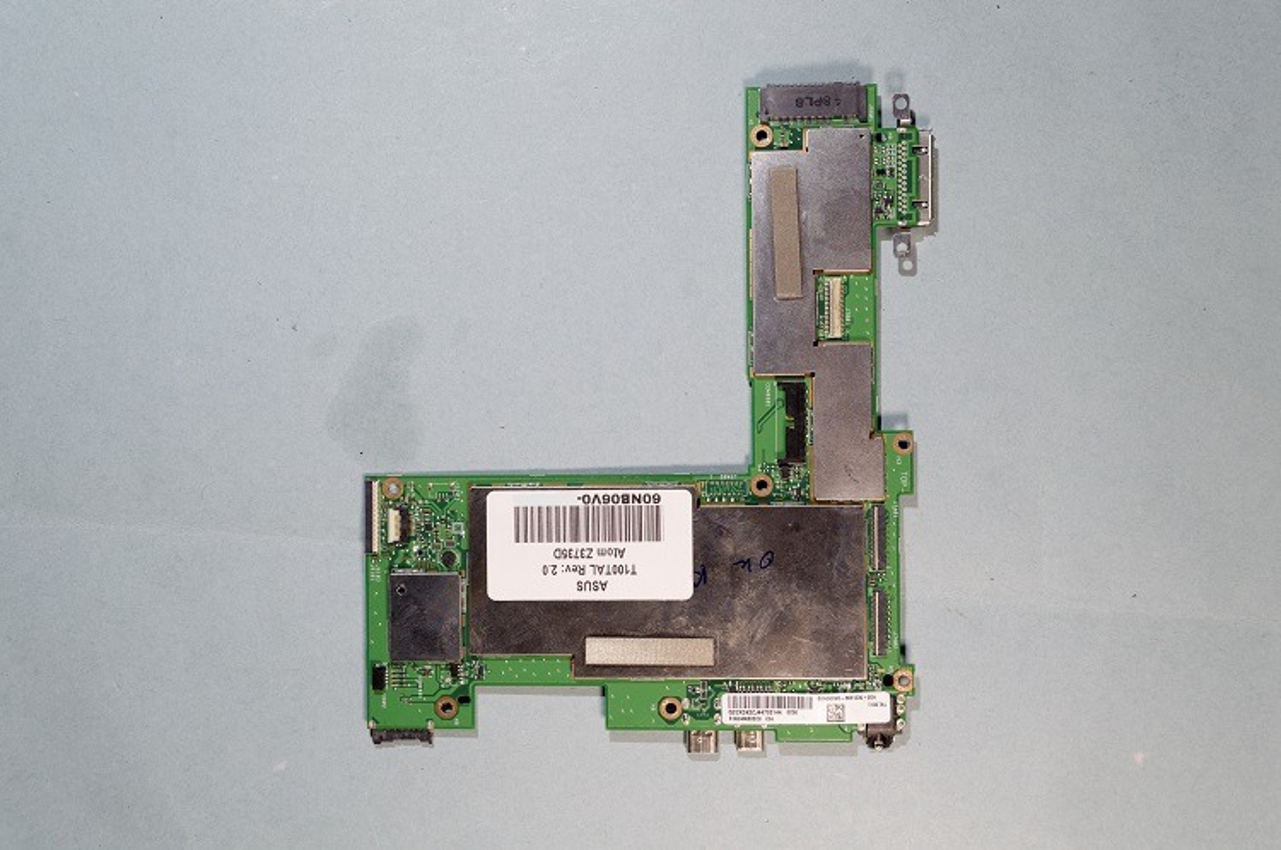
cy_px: 425
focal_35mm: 36
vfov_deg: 36.8
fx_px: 1279
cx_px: 640
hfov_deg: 53.2
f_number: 8
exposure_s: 1/8
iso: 100
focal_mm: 24
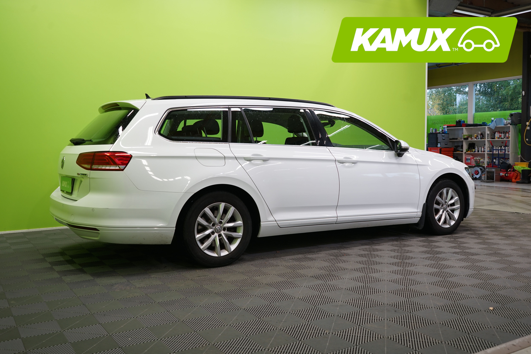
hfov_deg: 57.2
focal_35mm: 33
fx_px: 487
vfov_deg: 40.0
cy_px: 177
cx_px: 266
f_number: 5.6
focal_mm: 33
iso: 400
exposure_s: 1/25
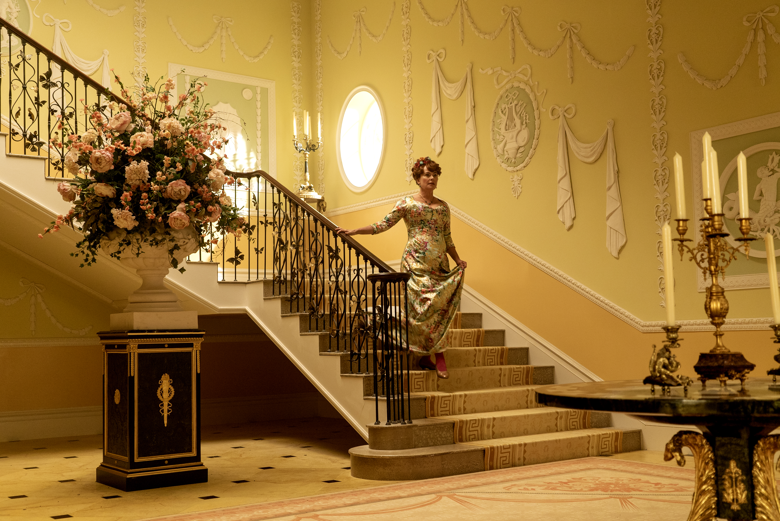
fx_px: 867
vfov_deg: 33.4
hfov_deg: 48.4
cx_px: 390
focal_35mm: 40
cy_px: 260
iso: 1000
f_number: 4
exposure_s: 1/80
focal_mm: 40
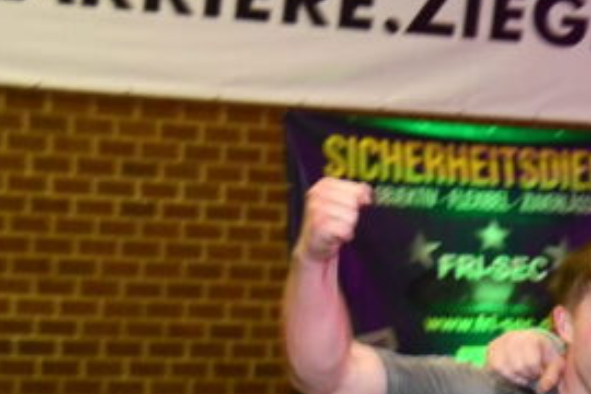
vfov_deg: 8.3
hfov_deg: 11.4
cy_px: 637
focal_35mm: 160
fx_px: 2626
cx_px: 1250
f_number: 3
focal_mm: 24
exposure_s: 1/60
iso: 1100
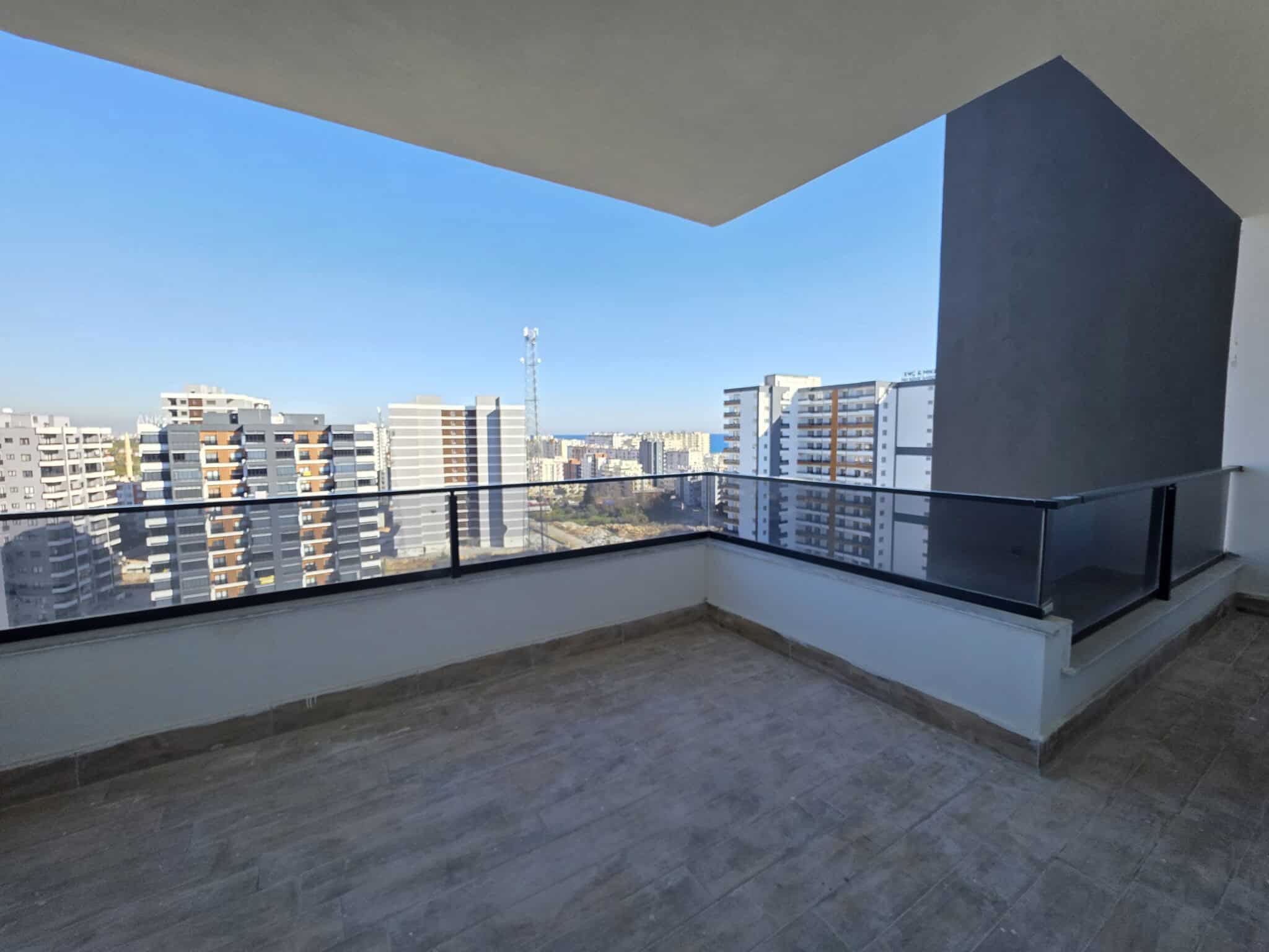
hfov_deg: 106.2
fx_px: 477
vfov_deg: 89.9
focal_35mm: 13
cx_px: 634
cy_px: 476
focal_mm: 2.2
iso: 100
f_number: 1.9
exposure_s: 1/2000
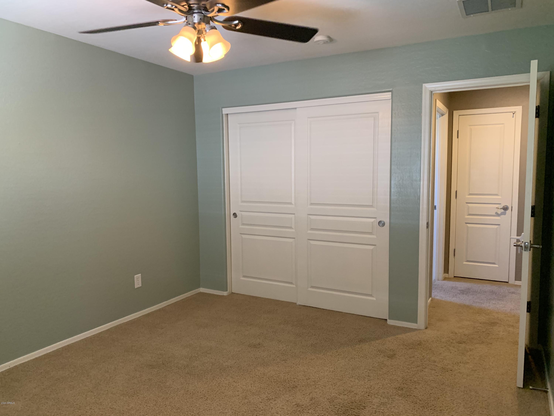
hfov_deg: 67.3
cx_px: 277
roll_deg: -0.1
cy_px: 208
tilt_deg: -3.4
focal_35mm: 26
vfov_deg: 53.1
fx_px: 416
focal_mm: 4.25
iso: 320
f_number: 1.8
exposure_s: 1/60
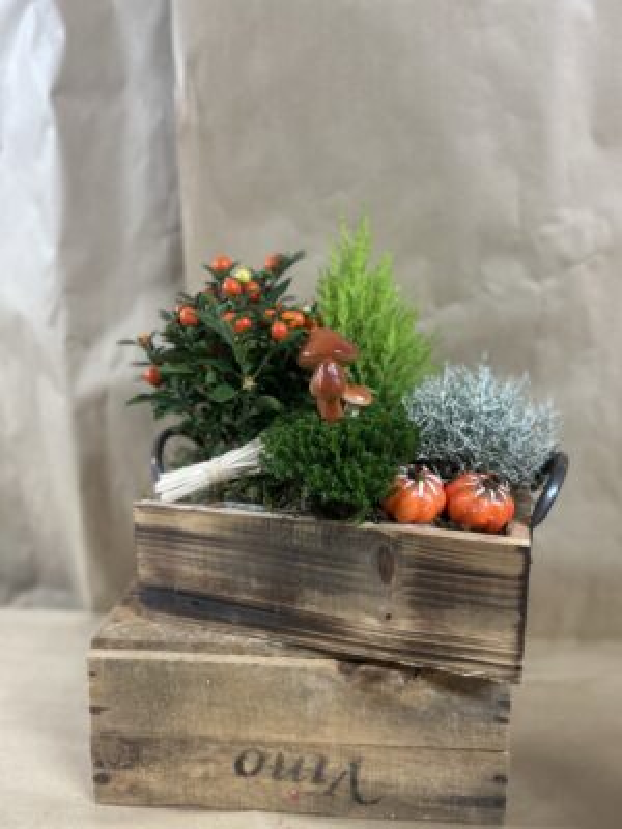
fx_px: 623
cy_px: 414
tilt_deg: -11.7
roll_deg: -0.1
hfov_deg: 53.1
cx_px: 311
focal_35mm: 26
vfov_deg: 67.3
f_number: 1.5
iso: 125
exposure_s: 1/50
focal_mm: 5.7
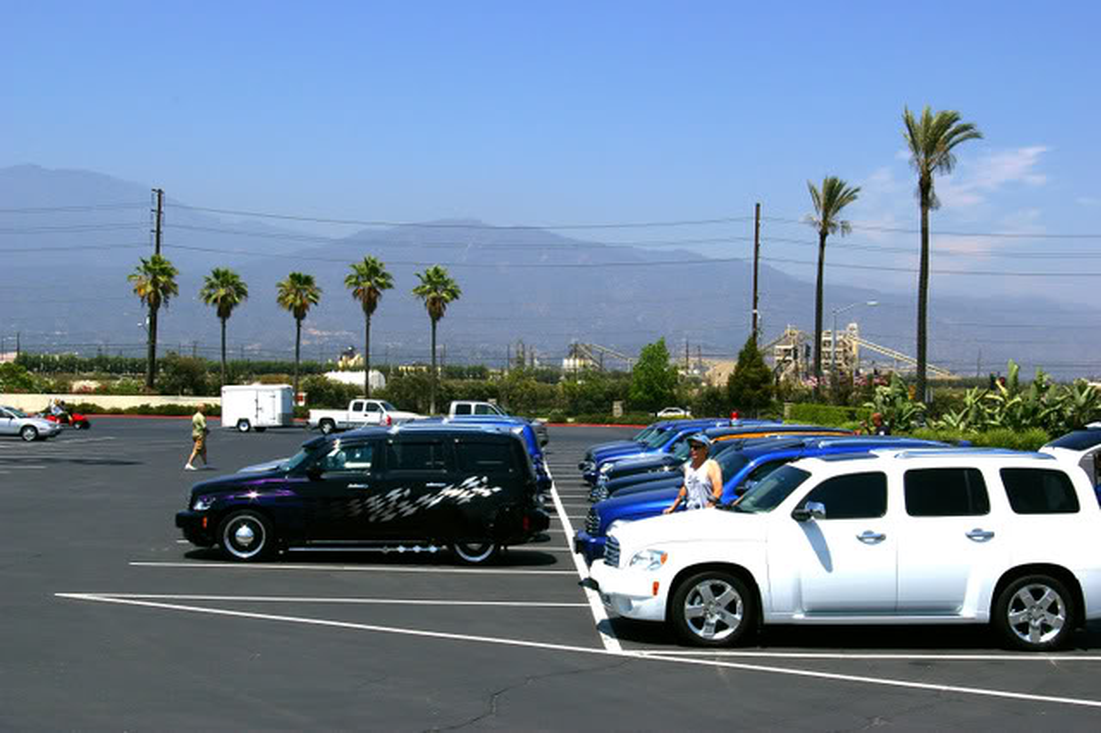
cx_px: 550
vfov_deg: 27.2
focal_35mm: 50
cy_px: 366
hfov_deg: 40.0
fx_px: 1513
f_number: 14
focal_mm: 33
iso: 200
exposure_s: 1/400
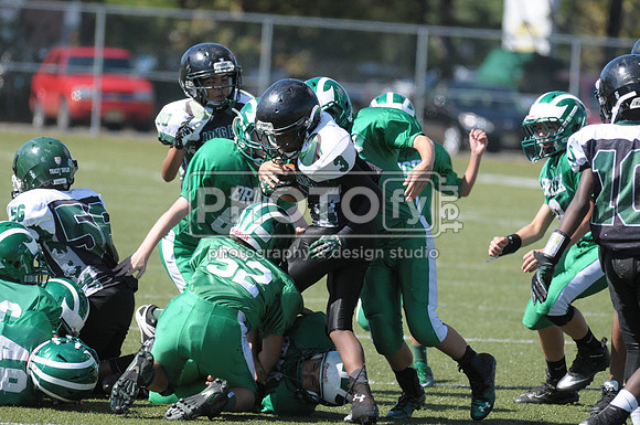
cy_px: 212
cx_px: 320
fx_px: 6391
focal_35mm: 360
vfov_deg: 3.8
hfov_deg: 5.7
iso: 640
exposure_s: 1/3200
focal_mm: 240
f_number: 4
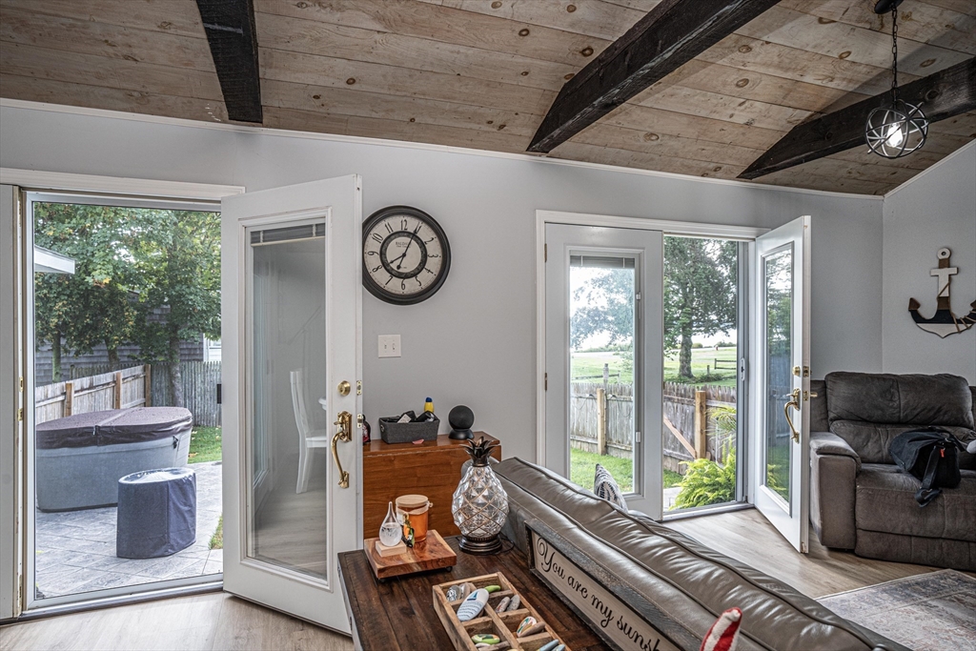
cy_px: 326
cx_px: 488
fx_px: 542
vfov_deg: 61.9
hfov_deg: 84.0
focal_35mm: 20
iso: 640
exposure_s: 1/30
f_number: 7.1
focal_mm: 20
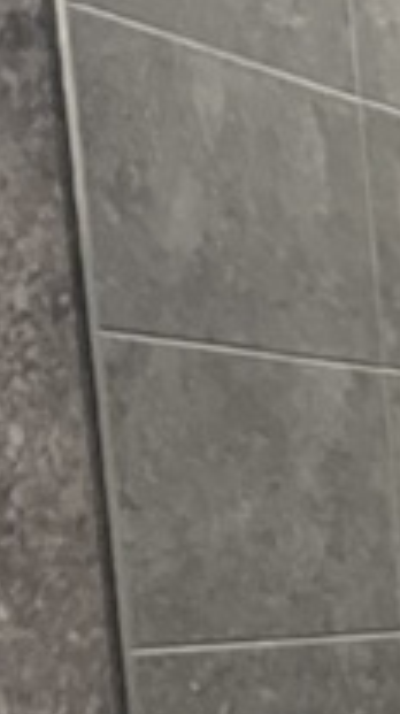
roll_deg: +4.1
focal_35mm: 126
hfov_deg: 8.3
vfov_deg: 16.5
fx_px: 2383
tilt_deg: -5.7
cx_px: 1155
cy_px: 807
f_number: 1.6
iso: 125
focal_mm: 5.1
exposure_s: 1/50
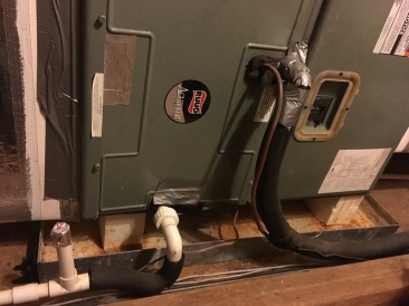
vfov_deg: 48.2
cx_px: 204
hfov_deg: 61.7
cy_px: 153
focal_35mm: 29
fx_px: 342
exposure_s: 1/15
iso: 640
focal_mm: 4.15
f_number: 2.2
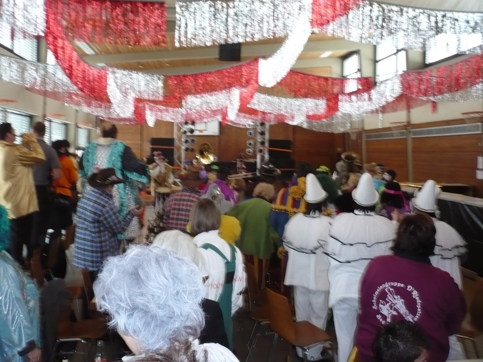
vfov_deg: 40.7
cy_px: 181
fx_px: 488
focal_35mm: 35
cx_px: 242
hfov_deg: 52.6
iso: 250
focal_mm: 5.8
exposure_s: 1/30
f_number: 2.8
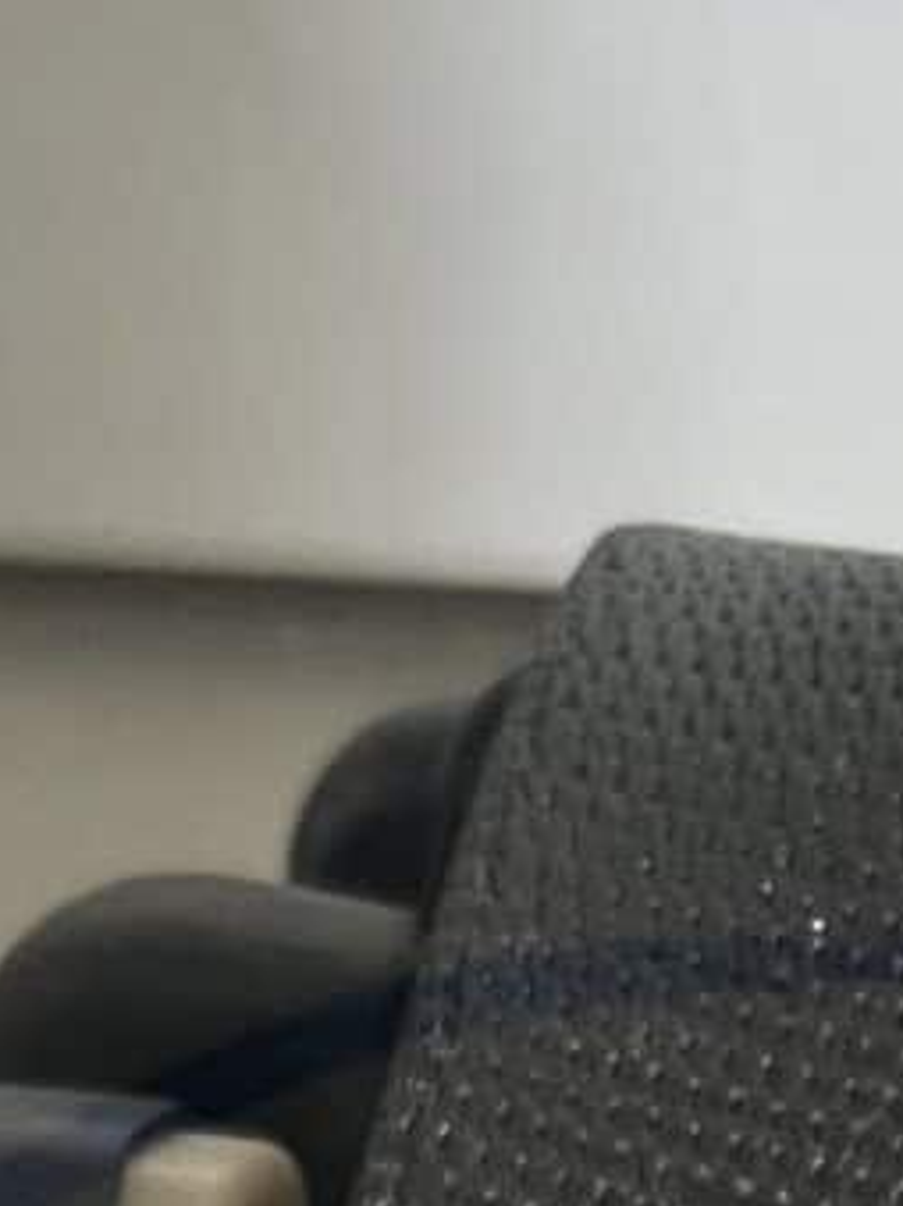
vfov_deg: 11.1
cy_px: 2643
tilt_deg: -63.0
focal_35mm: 157
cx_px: 956
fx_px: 5464
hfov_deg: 9.4
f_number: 1.6
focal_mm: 5.1
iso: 320
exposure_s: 1/50
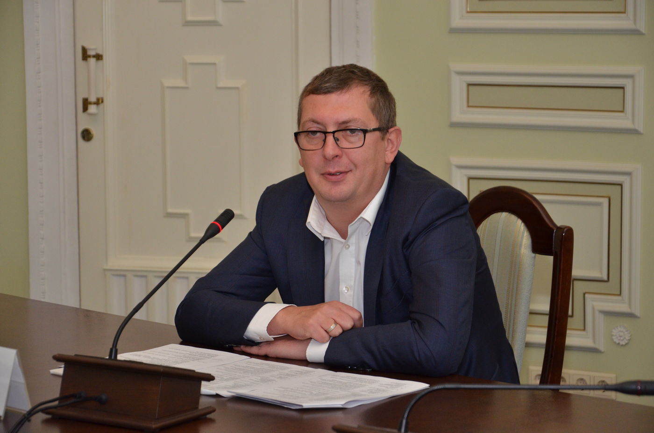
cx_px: 327
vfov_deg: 13.0
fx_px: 1903
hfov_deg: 19.5
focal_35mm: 105
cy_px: 216
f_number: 5.3
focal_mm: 70
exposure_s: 1/250
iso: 800
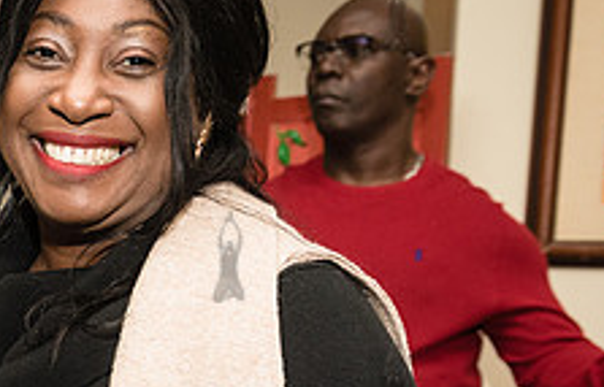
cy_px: 443
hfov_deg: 20.7
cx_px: -170
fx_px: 1509
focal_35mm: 91
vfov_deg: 14.2
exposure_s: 1/250
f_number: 4.5
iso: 2000
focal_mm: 32
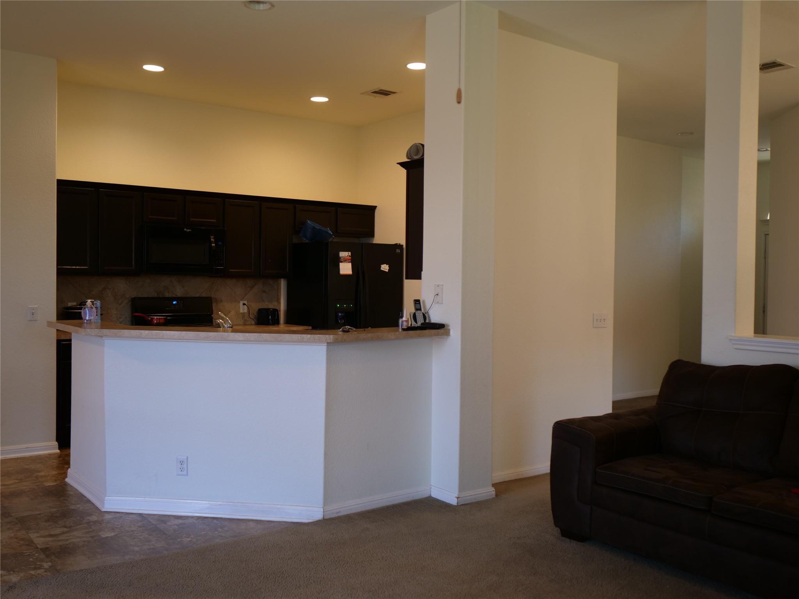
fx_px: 739
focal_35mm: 32
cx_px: 400
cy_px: 300
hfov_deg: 56.8
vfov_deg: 44.2
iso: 200
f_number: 1.4
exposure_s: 1/125
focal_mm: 16
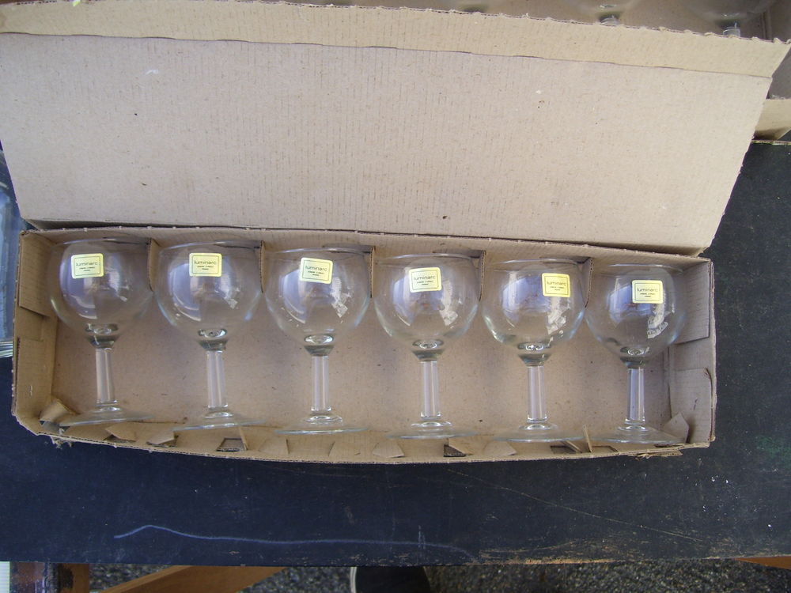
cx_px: 396
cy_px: 296
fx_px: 845
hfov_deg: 50.1
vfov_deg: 38.7
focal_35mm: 37
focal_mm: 6
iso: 80
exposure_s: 1/350
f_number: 2.7
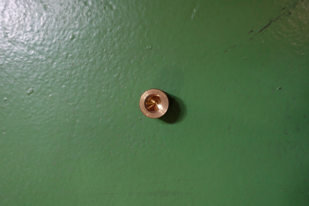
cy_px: 103
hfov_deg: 53.1
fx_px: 309
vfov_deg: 36.9
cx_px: 154
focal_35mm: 36
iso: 800
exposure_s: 1/20
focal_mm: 13.34
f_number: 2.8
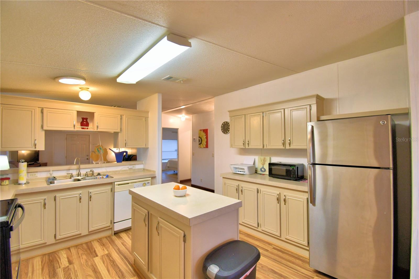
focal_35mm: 15
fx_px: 175
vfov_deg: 77.3
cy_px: 140
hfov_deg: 100.4
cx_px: 210
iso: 400
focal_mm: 10
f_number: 4.5
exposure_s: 1/40
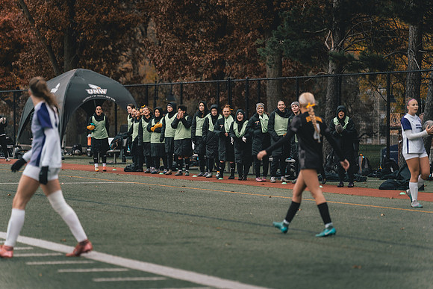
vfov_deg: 9.1
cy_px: 144
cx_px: 216
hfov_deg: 13.6
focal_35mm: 151
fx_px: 1813
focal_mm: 150
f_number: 2.8
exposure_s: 1/1250
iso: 400
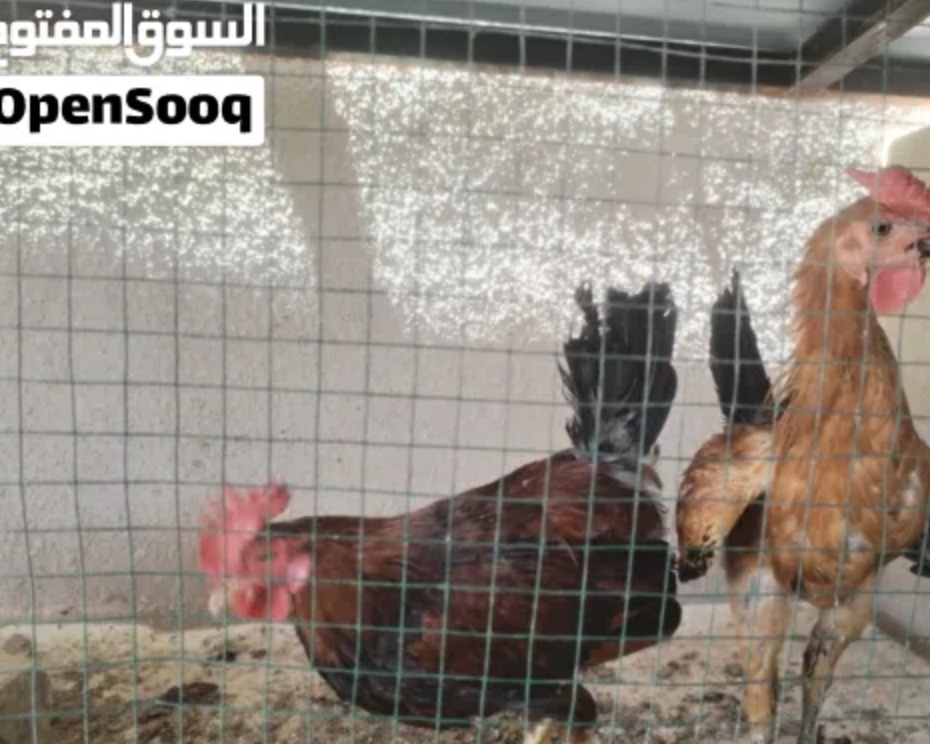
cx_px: 566
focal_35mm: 39
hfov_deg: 46.5
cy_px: 434
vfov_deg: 38.1
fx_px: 1073
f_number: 1.8
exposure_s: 1/50
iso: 133
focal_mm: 4.75
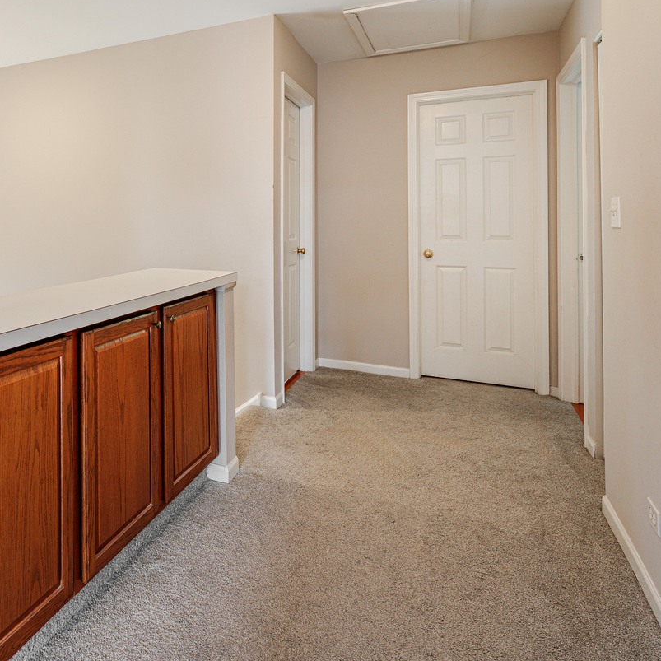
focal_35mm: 24
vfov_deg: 63.8
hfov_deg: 60.2
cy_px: 237
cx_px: 139
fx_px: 518
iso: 500
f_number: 4
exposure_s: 1/1000
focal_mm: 14
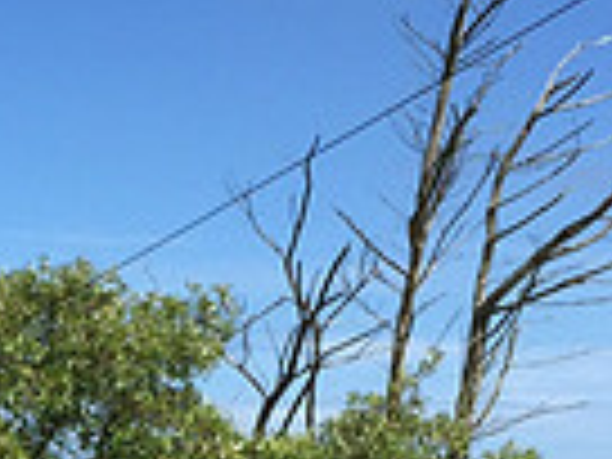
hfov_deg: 15.6
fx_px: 2192
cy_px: 650
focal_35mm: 124
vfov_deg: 11.5
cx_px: 27
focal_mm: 4.15
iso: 32
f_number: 2.2
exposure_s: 1/1883
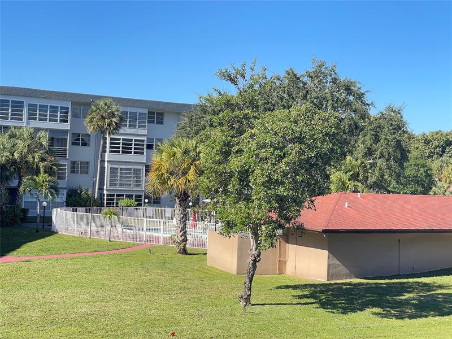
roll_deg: -1.8
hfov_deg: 30.3
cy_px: 170
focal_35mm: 64
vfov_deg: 22.9
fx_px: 836
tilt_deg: +0.2
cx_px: 226
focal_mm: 7.5
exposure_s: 1/424
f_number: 2.2
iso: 20
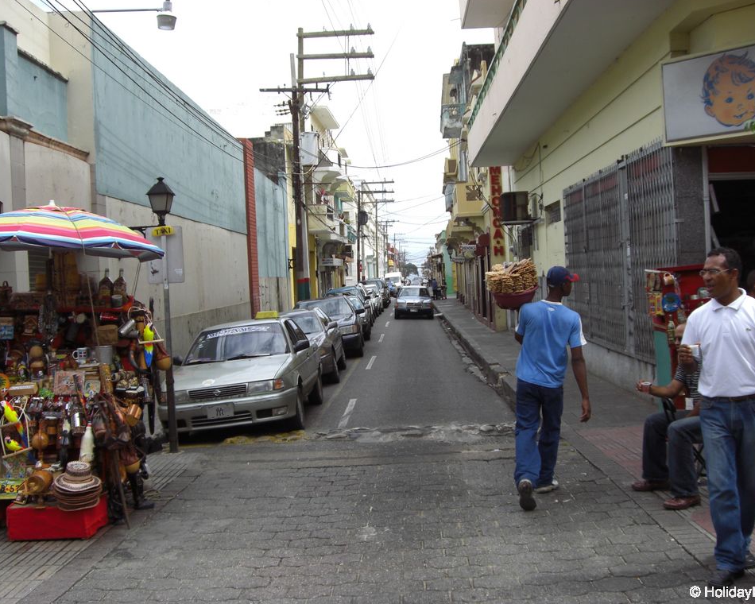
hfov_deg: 45.8
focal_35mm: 40
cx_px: 398
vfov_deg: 37.3
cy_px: 300
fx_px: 894
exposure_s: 1/640
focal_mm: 6.2
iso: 64
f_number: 2.7
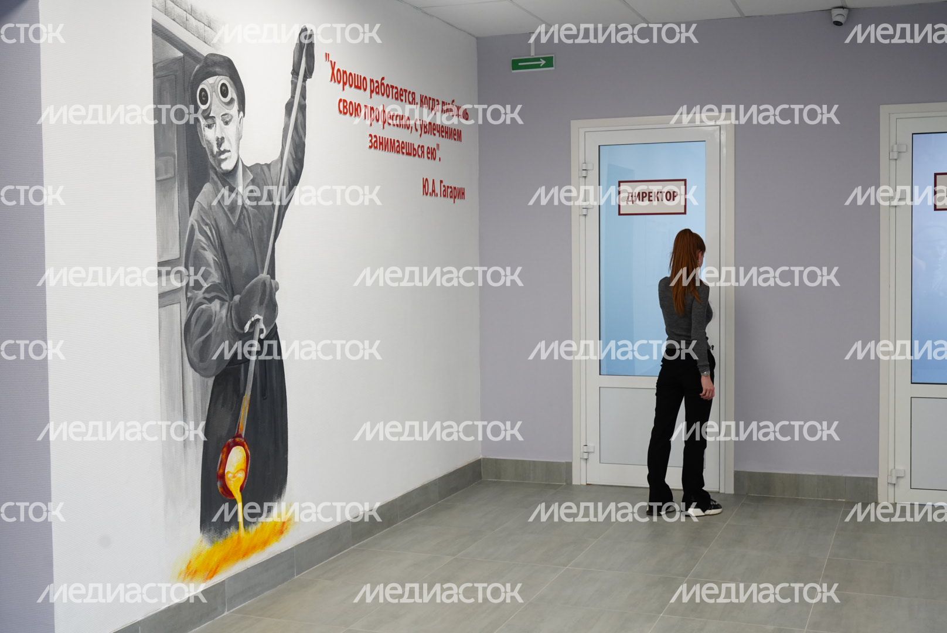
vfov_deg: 31.2
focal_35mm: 43
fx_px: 1132
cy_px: 316
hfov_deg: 45.4
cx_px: 474
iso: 1600
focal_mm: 43
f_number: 5.6
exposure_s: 1/125
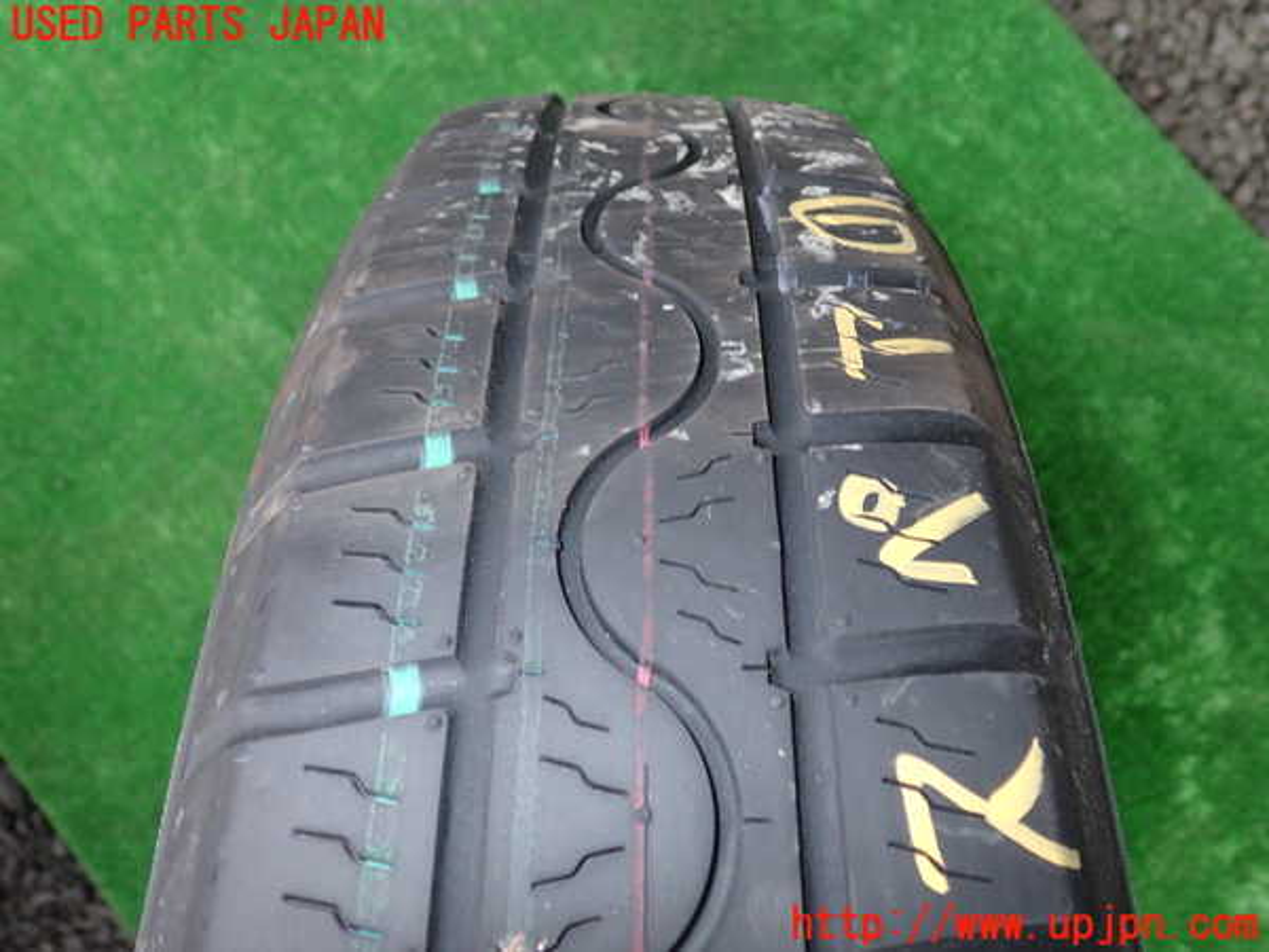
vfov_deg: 46.8
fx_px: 1100
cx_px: 634
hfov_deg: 60.0
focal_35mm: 30
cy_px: 476
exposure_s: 1/30
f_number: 6.3
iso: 200
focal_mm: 5.4
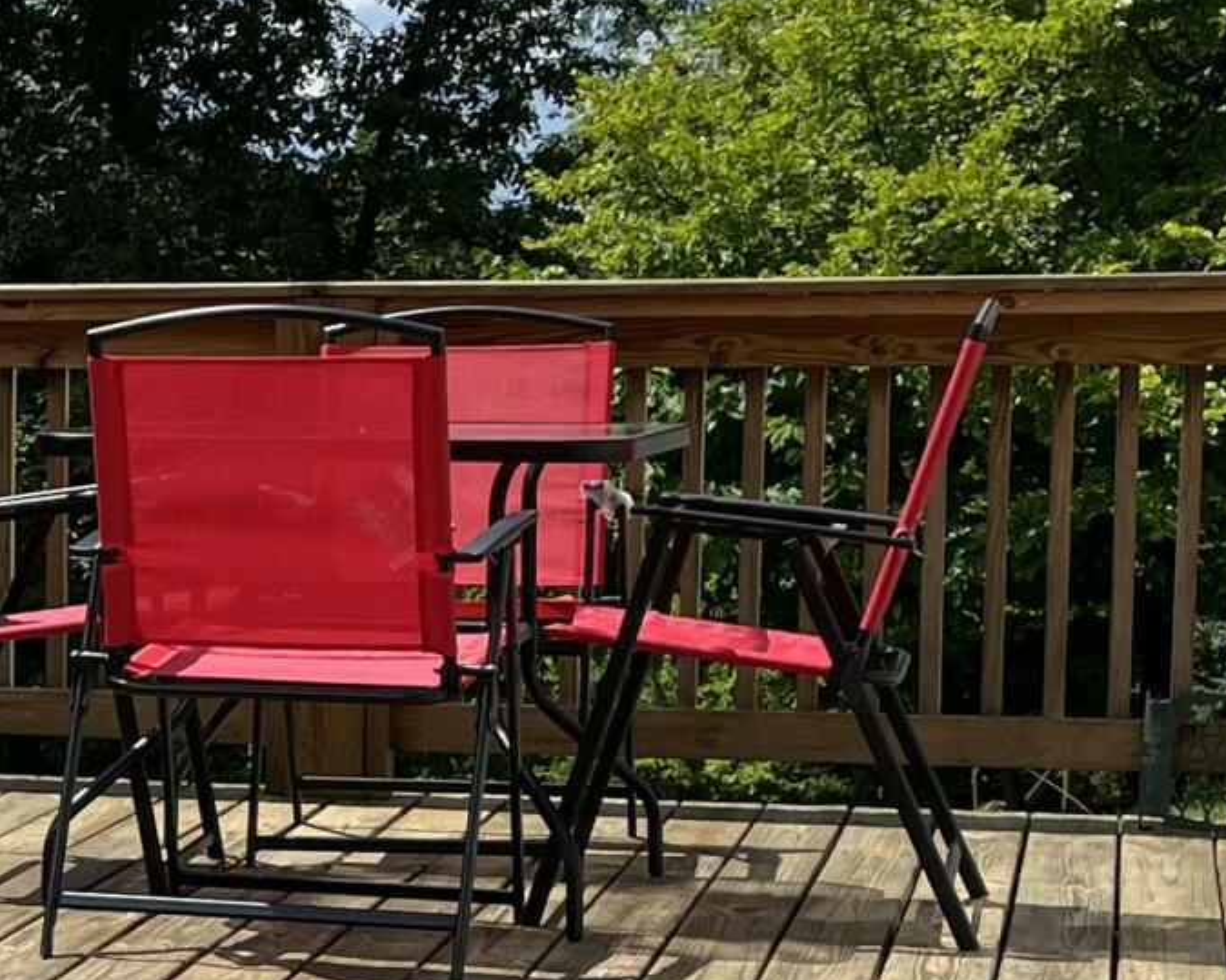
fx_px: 4100
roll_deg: +0.4
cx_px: -564
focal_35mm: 113
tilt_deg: -5.7
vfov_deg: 13.6
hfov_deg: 15.8
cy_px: 751
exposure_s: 1/3876
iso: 50
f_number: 1.6
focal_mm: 5.1
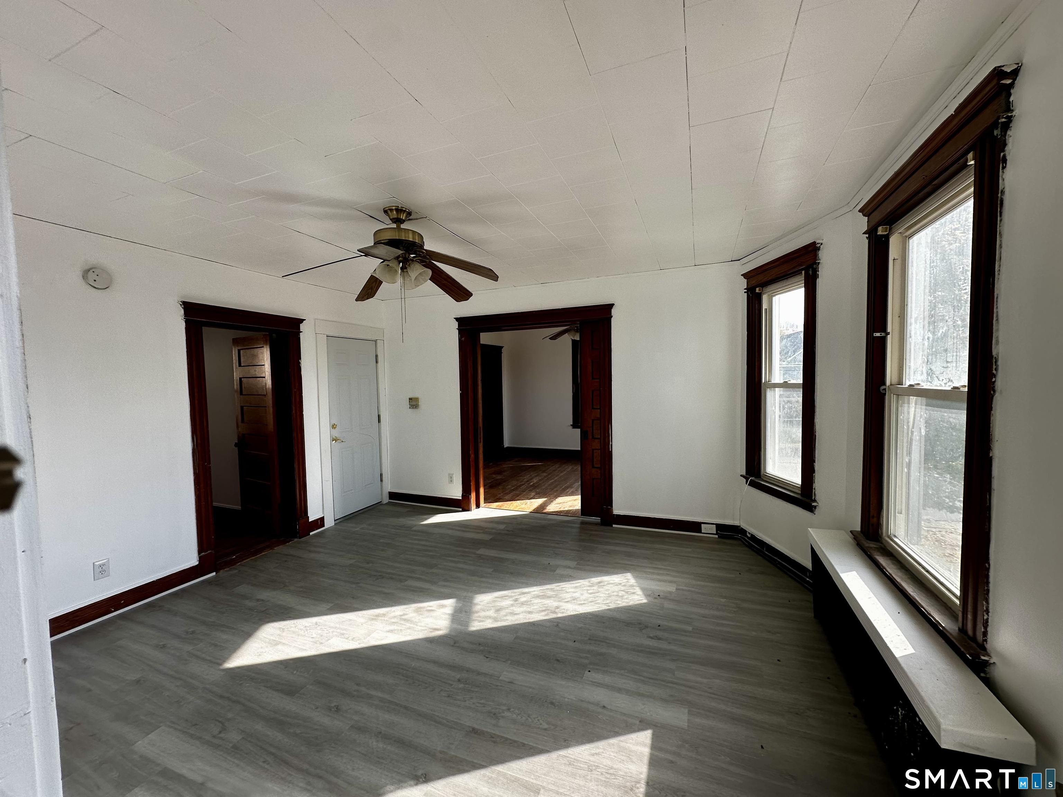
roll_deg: +0.2
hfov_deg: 102.1
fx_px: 430
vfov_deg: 85.7
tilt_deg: -2.8
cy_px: 398
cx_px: 532
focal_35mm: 14
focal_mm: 2.22
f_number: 2.2
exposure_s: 1/220
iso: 40
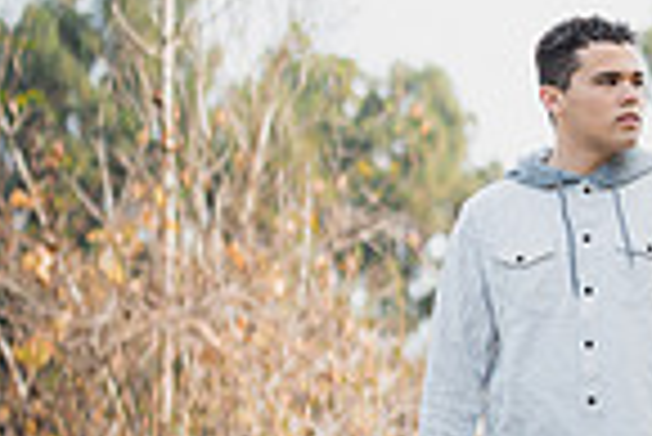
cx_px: 603
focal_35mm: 155
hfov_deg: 13.1
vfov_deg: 8.9
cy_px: 274
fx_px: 2810
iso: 250
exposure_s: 1/4000
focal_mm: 50
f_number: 1.4
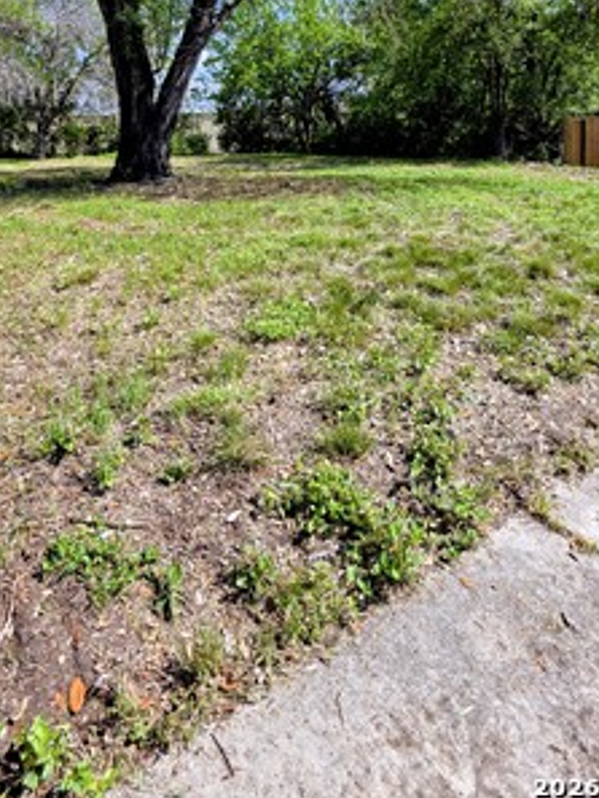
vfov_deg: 71.0
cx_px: 263
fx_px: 484
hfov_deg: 63.3
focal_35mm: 21
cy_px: 159
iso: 40
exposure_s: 1/1606
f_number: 1.9
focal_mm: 2.2
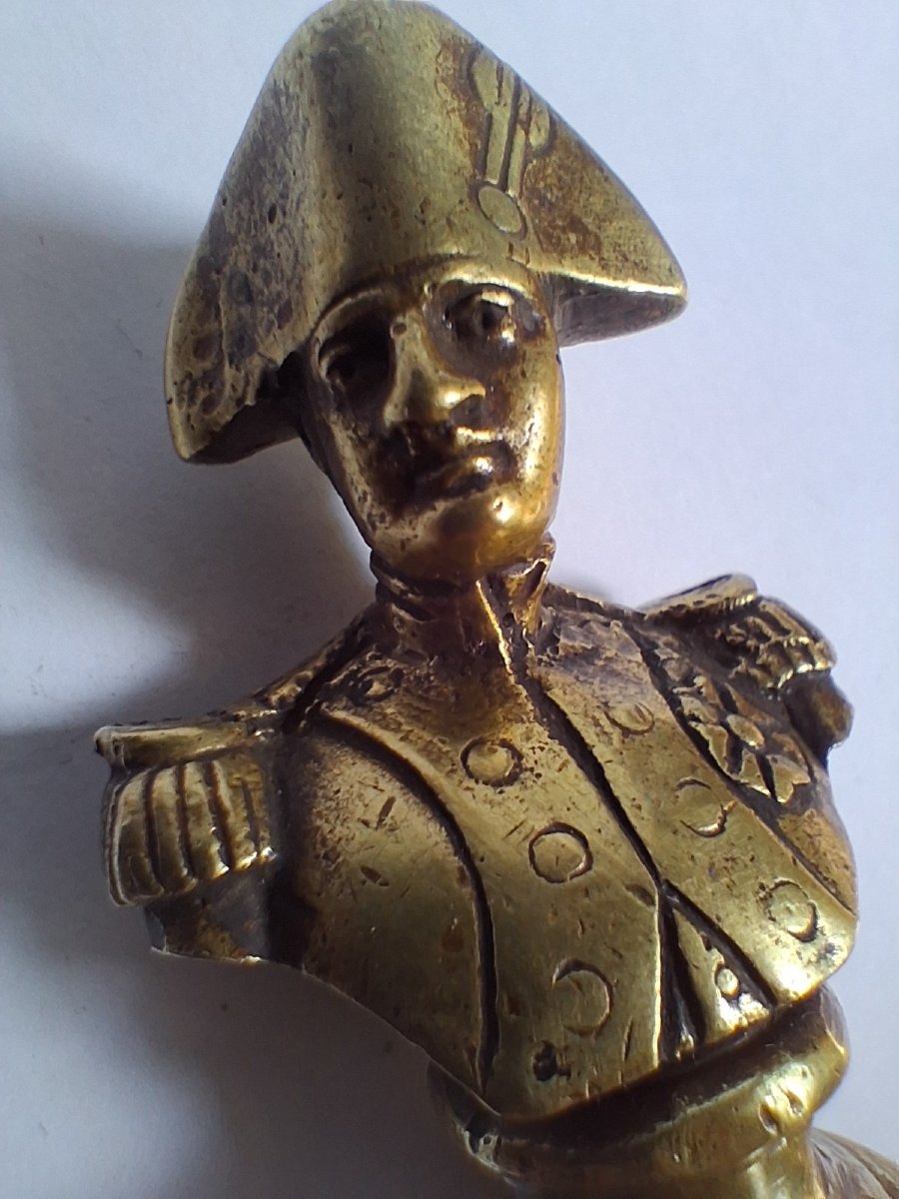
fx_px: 762
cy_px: 600
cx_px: 450
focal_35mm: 22
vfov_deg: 76.4
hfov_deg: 61.1
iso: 100
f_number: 2.4
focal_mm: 1.77
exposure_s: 1/33
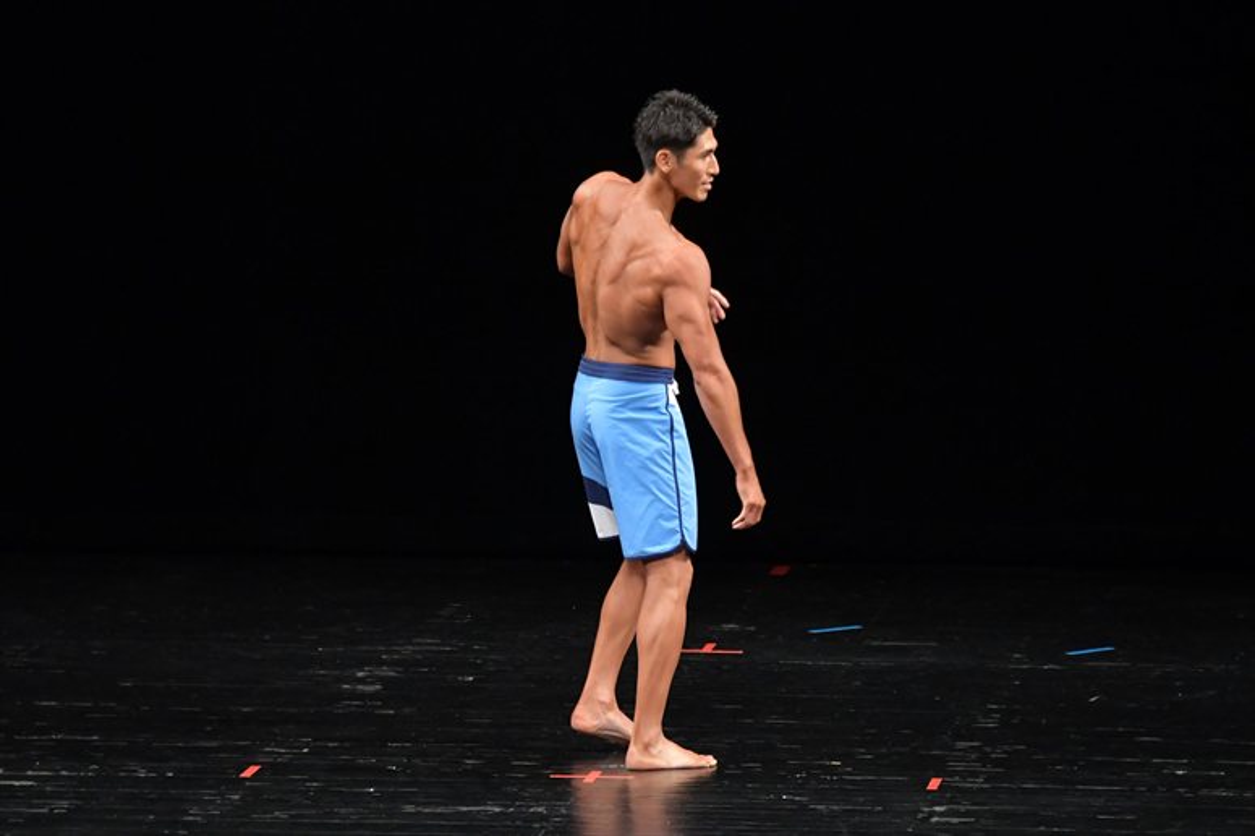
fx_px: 8885
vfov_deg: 5.4
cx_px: 628
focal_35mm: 255
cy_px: 418
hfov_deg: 8.1
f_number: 5.6
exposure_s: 1/400
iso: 3200
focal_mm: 170
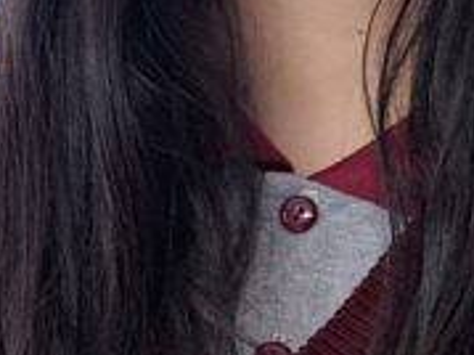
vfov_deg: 8.8
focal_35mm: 167
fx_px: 2285
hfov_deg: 11.1
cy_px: 332
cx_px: -342
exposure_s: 1/33
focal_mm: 5.54
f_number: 1.8
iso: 200
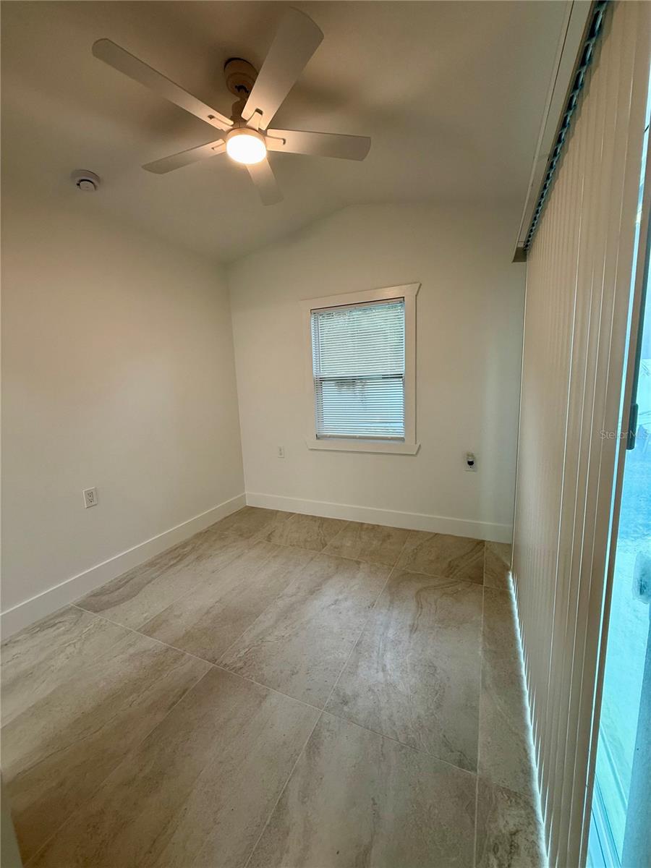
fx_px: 351
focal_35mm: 14
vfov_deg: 102.1
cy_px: 434
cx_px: 326
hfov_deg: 85.7
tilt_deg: -8.8
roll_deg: +1.6
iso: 100
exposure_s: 1/120
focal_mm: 2.22
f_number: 2.2
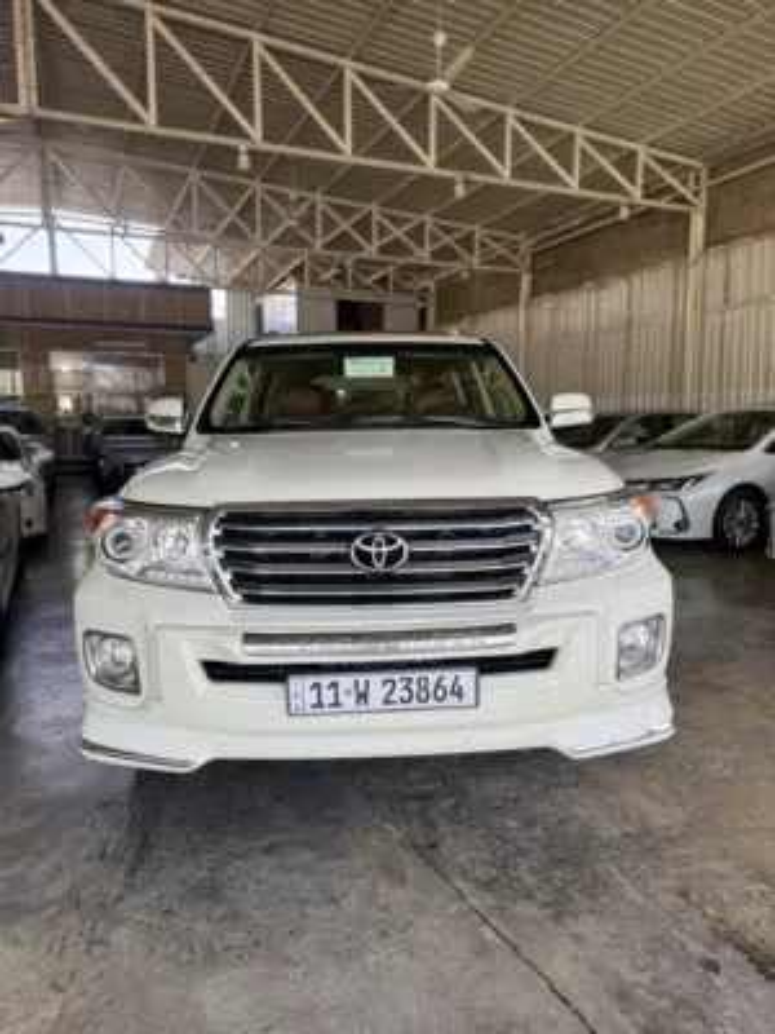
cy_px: 517
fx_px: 716
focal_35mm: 24
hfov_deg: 56.8
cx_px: 388
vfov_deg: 71.6
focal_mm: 6.76
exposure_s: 1/350
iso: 100
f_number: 1.78
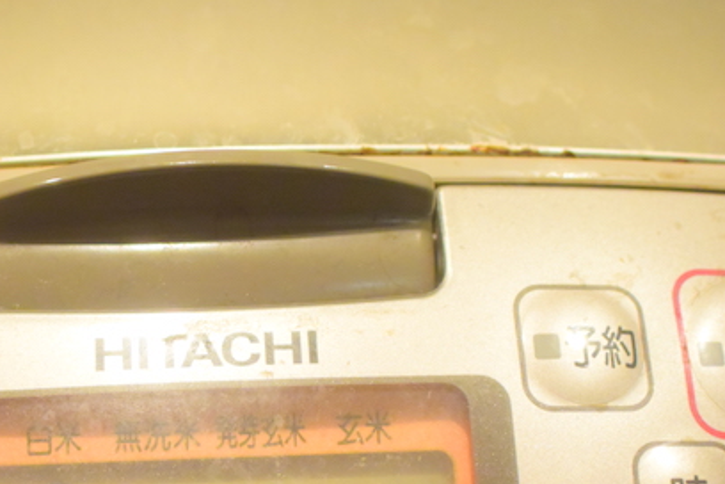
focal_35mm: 96
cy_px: 448
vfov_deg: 14.1
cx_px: 201
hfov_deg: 21.1
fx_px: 1933
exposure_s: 1/80
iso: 800
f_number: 2
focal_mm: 18.5
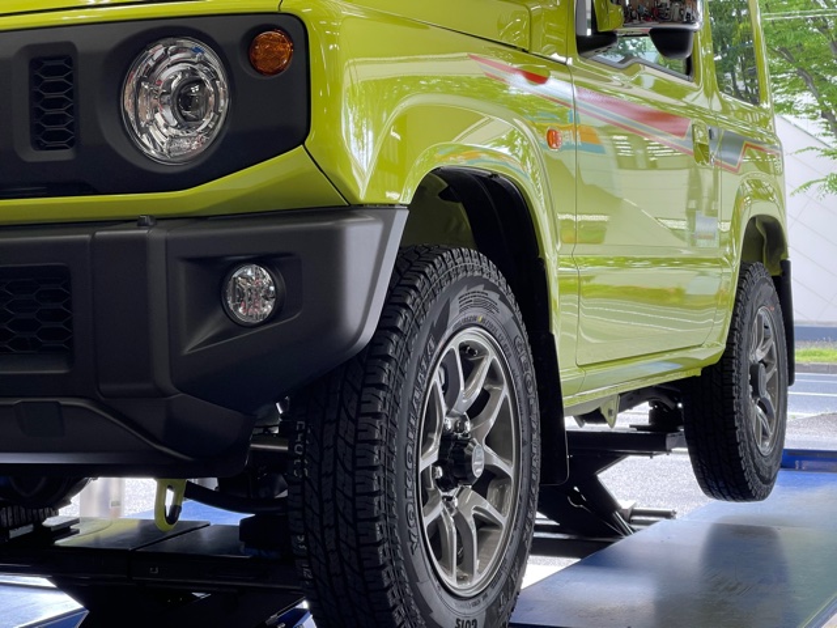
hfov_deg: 30.3
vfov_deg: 22.9
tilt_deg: -1.3
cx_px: 418
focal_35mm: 64
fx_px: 1547
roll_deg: +0.6
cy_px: 314
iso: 64
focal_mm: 7.5
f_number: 2.2
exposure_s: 1/100
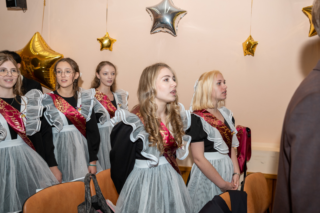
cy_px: 98
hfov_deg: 55.9
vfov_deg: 38.9
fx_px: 301
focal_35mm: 34
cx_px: 175
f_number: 3.5
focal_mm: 31
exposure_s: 1/200
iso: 500
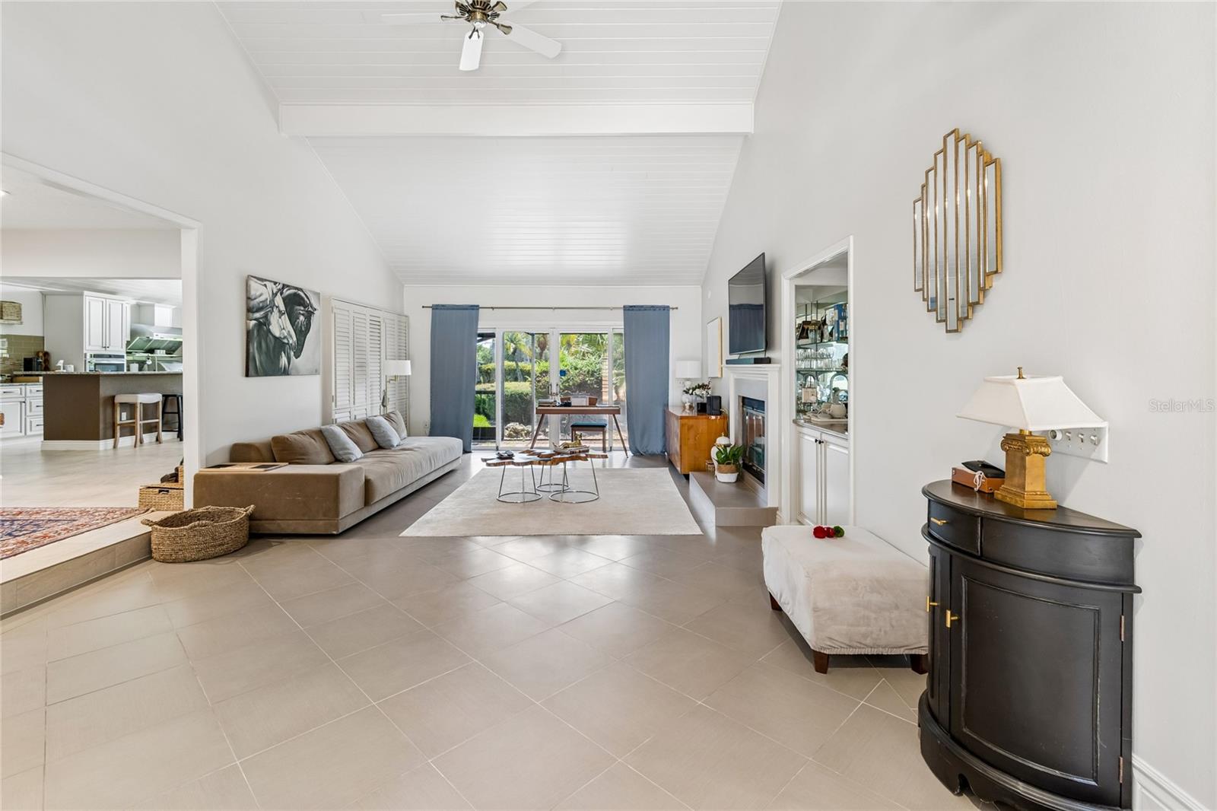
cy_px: 406
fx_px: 507
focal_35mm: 15
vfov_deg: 77.3
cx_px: 608
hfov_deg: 100.4
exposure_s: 1/4
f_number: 7.1
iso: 100
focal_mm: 10
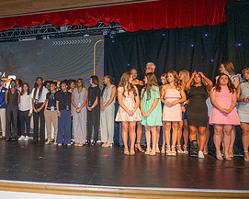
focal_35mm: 30
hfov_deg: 56.4
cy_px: 107
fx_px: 221
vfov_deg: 48.5
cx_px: 68
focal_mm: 14
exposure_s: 1/100
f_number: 4.5
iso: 320
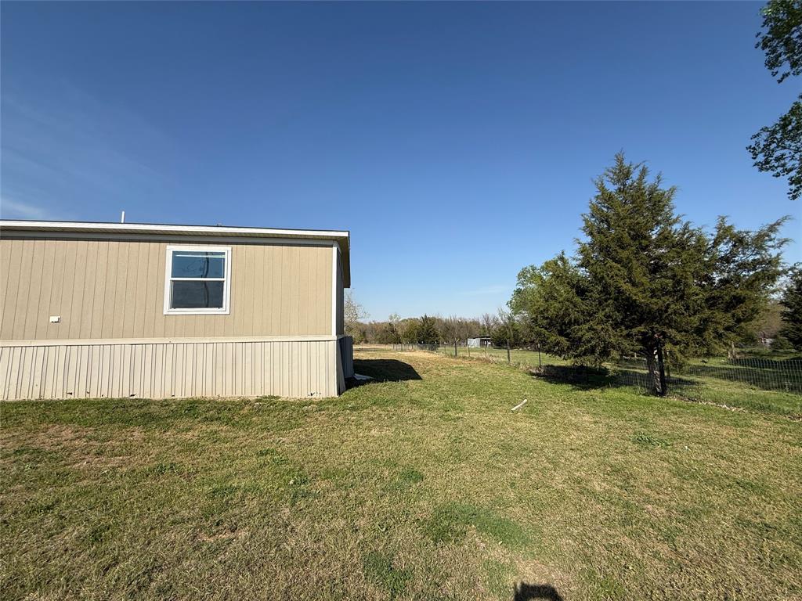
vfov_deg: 85.7
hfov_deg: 102.1
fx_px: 324
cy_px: 300
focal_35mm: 14
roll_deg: +0.1
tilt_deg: +5.9
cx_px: 401
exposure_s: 1/3891
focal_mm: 2.22
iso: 50
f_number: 2.2
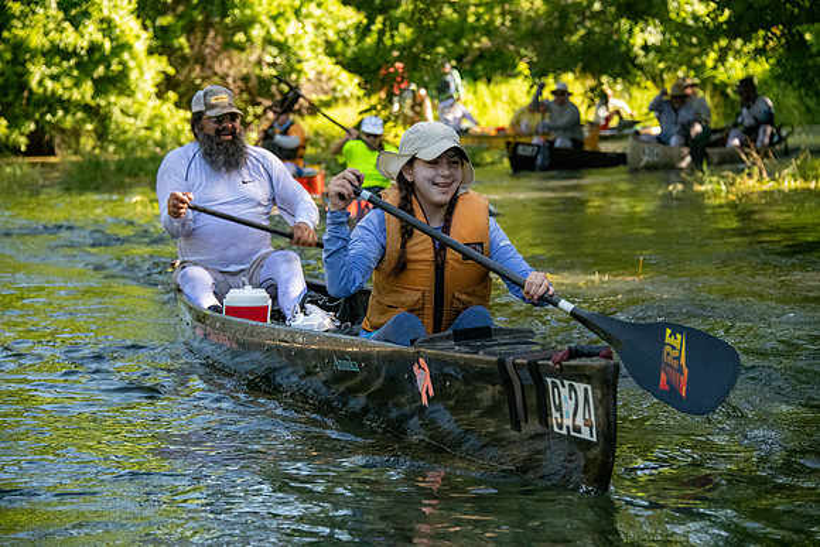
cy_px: 274
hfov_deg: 18.3
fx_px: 2552
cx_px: 410
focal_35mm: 112
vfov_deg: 12.2
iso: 6400
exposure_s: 1/3200
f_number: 5.3
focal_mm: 112
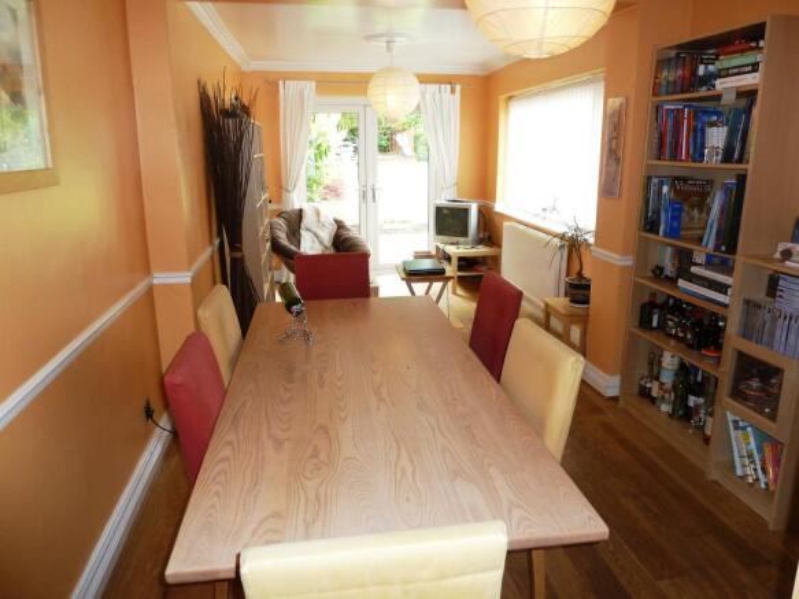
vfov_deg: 54.9
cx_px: 400
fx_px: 577
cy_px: 300
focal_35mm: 25
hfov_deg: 69.4
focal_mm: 4.1
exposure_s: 1/30
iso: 160
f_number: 3.3
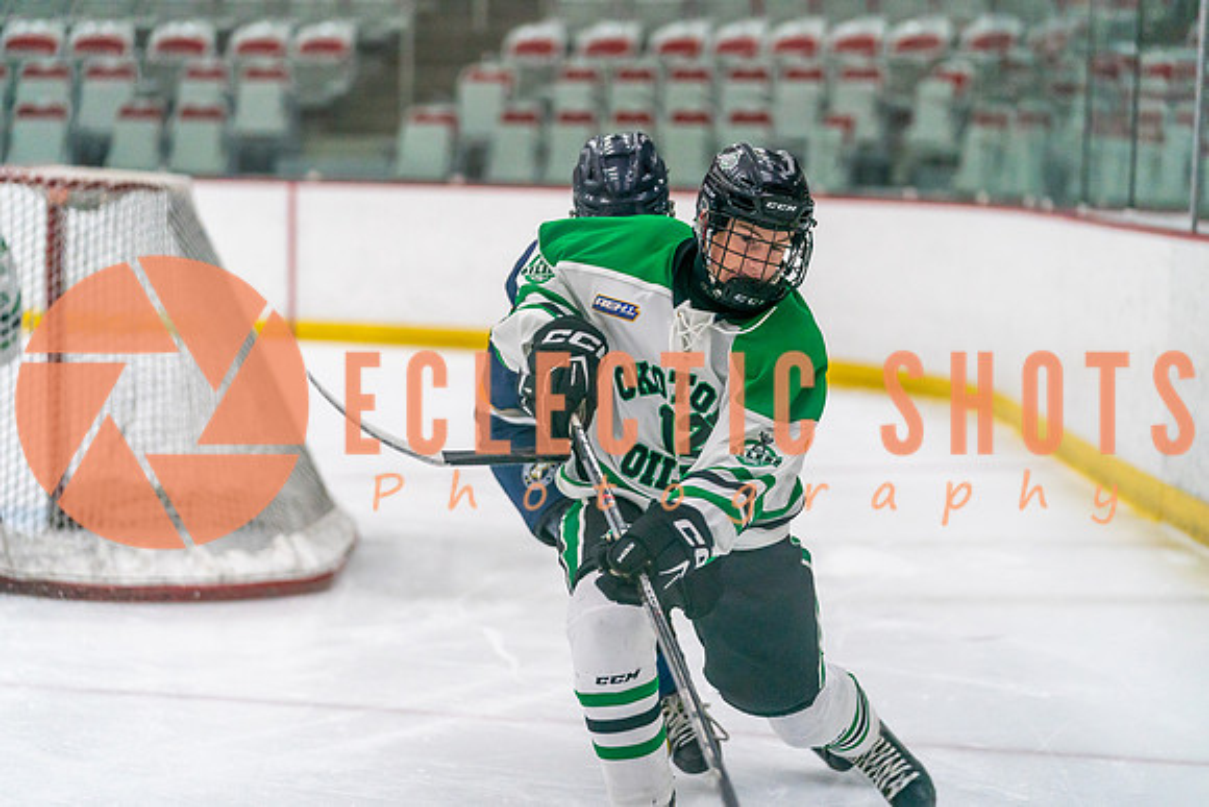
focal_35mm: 112
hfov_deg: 18.3
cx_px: 616
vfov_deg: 12.3
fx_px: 3755
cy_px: 399
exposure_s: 1/1250
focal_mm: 109
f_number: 2.8
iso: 3200
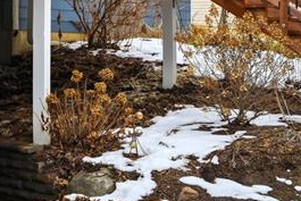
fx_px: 1129
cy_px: 48
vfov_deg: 10.2
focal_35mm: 135
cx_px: -141
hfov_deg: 14.3
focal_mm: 35
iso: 250
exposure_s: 1/5000
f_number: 8
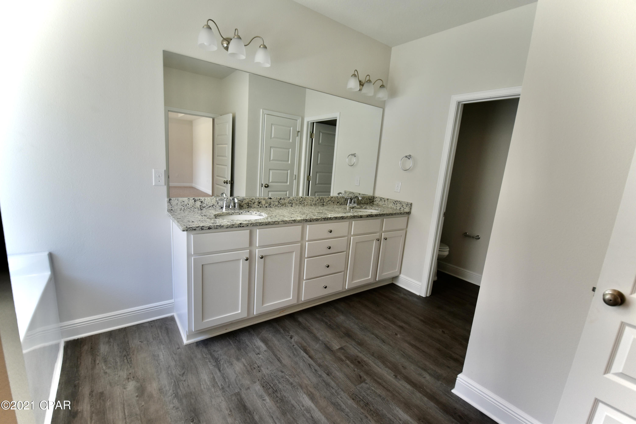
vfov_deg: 77.3
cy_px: 212
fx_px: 265
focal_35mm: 15
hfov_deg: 100.4
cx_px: 318
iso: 400
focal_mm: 10
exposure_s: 1/80
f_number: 4.5
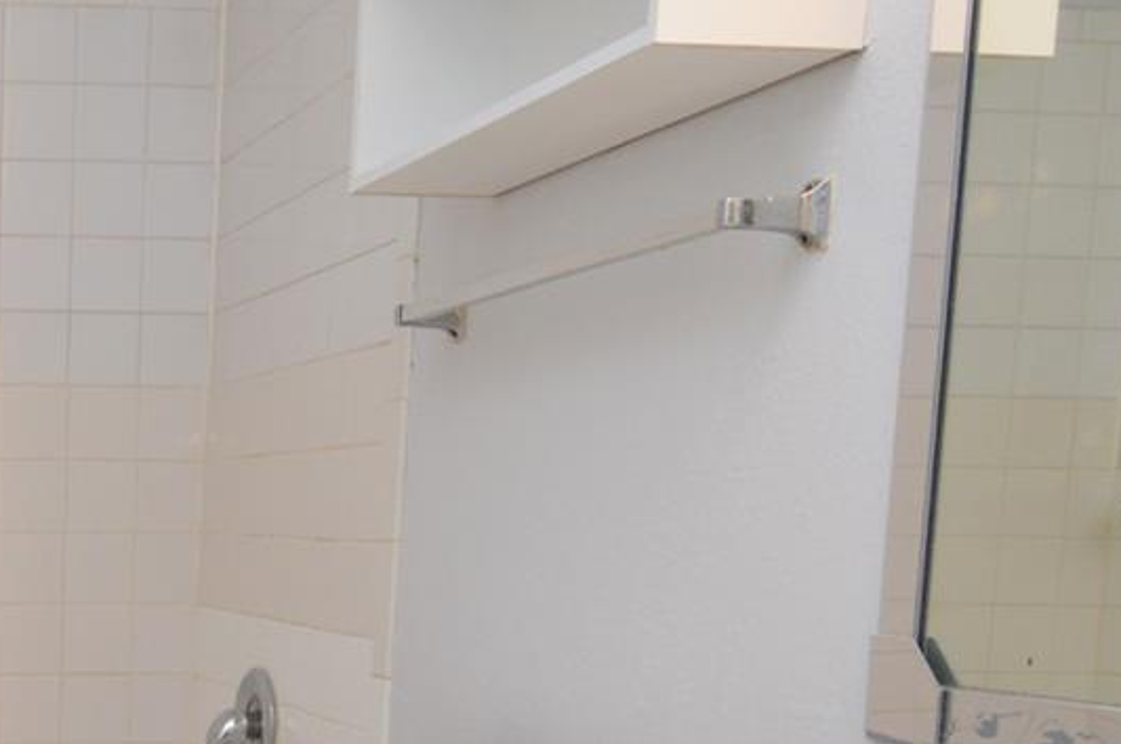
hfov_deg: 31.4
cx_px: -198
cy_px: 810
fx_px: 1679
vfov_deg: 23.5
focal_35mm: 54
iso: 400
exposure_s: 1/80
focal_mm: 12
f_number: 4.5
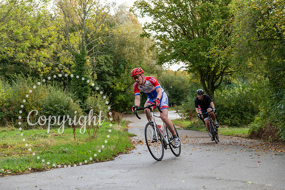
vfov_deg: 21.9
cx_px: 142
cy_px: 95
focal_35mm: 62
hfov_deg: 32.4
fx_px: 491
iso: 200
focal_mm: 62
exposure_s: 1/400
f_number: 3.2
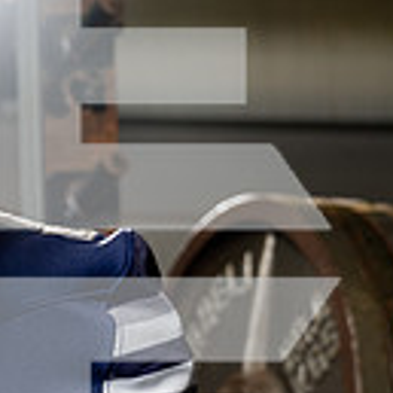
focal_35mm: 181
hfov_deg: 9.0
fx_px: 2325
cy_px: 431
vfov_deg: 9.6
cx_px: -453
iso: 250
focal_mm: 45
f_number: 5.6
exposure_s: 1/250
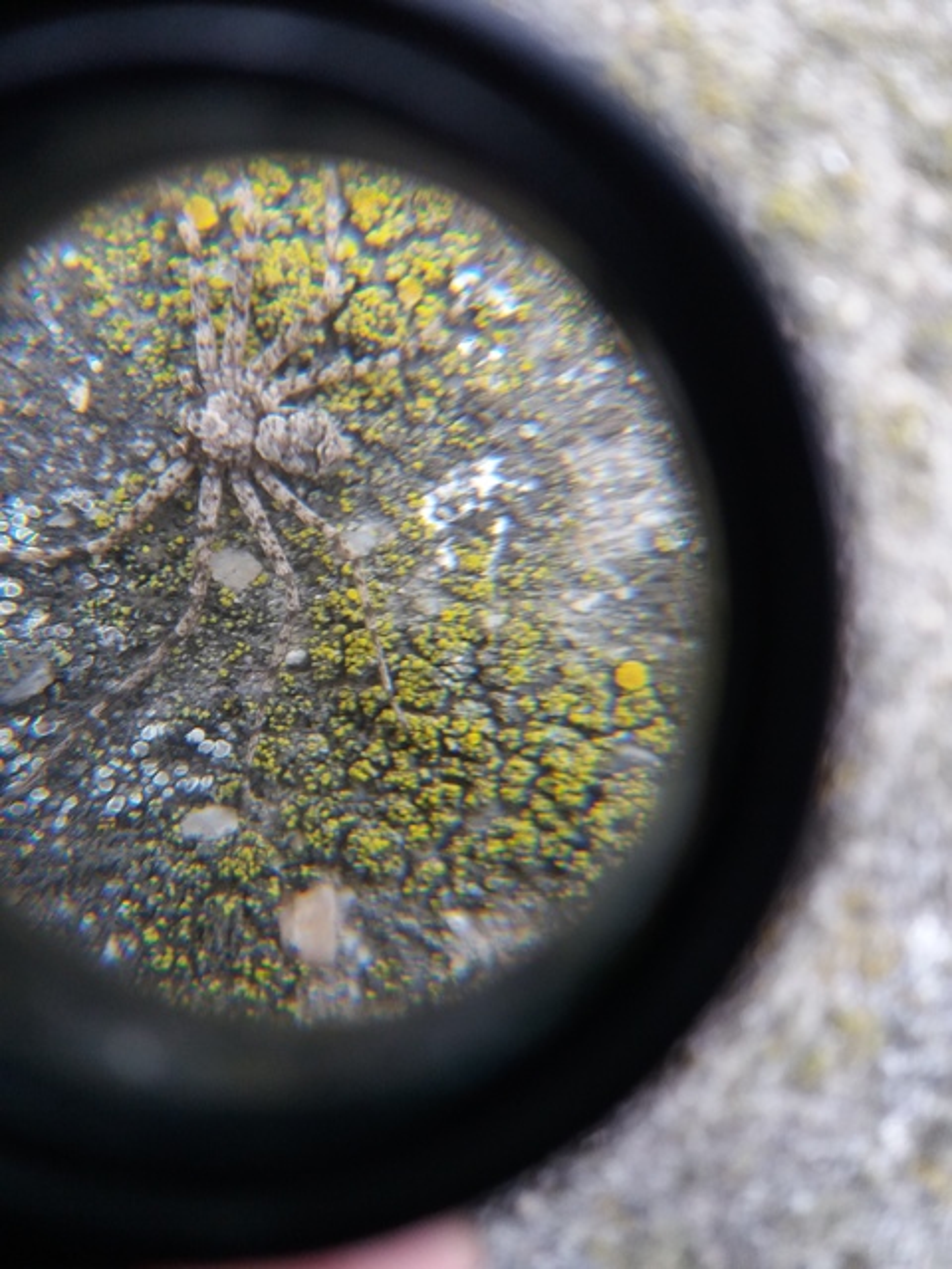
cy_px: 634
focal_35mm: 28
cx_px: 476
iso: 100
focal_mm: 3.7
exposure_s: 1/100
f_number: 1.9
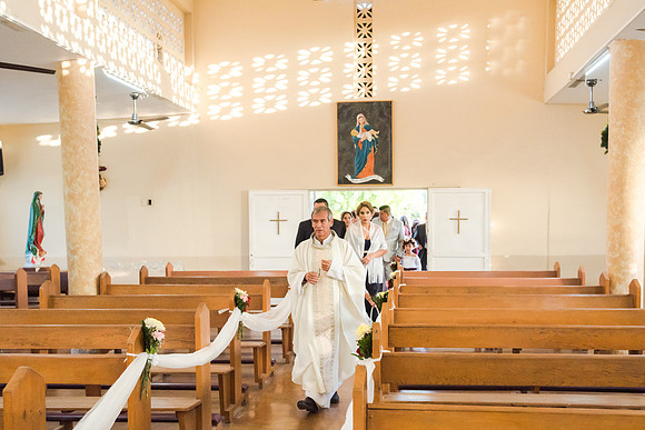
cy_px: 268
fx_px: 783
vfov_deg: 30.6
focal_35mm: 44
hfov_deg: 44.8
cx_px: 335
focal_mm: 35
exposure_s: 1/250
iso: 1000
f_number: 3.5
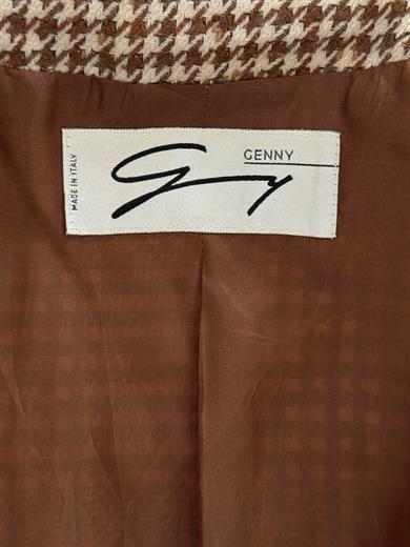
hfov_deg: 30.3
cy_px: 274
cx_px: 205
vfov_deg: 39.7
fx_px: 758
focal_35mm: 48
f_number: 1.78
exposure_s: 1/50
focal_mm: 6.76
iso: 64
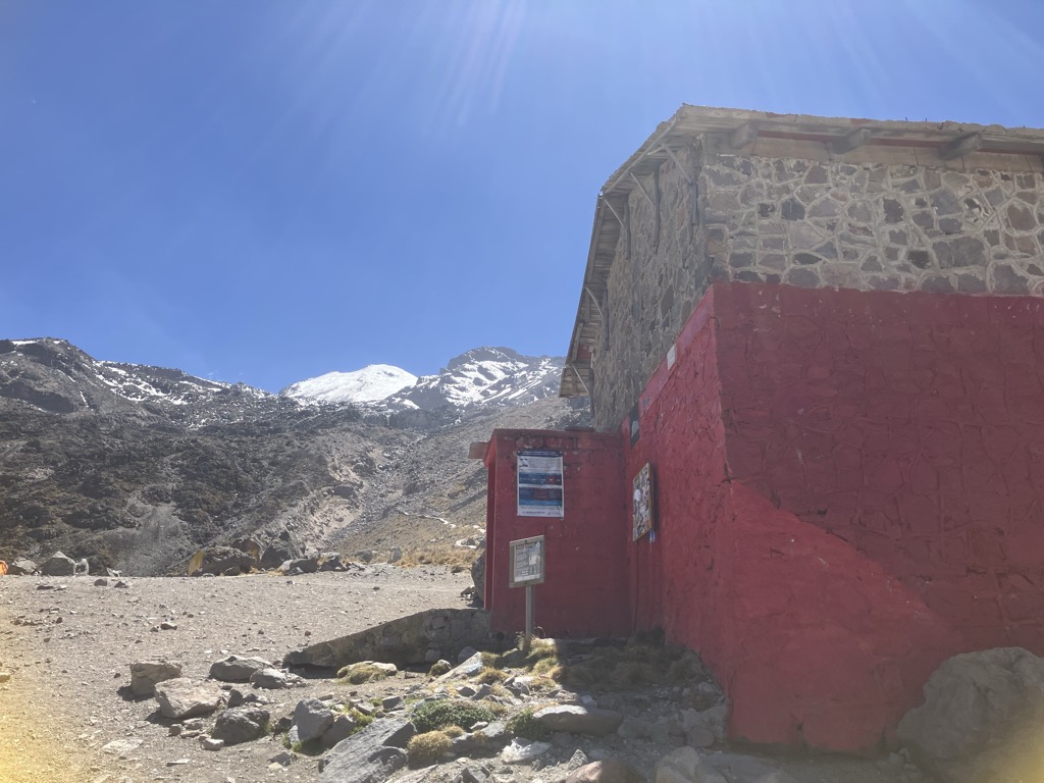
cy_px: 392
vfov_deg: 49.7
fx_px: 844
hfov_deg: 63.4
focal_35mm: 28
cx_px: 522
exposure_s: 1/1473
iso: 32
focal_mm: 3.99
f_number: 1.8
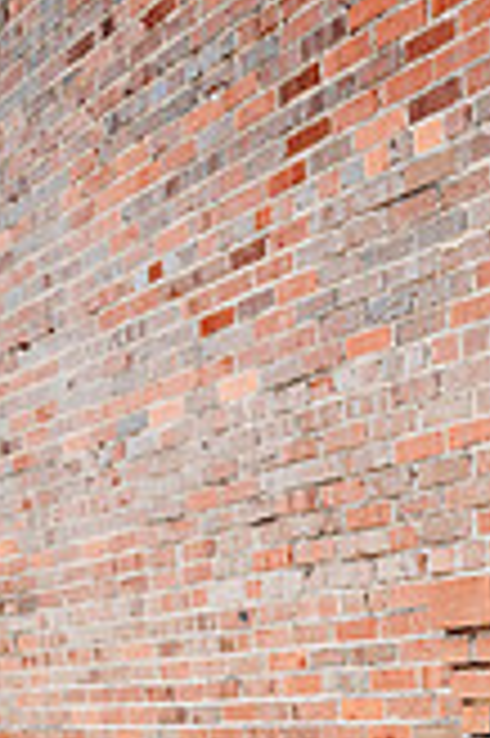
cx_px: 589
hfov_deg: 19.4
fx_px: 1350
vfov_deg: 27.2
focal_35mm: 66
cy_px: 873
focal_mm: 24
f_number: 2.2
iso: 100
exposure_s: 1/400
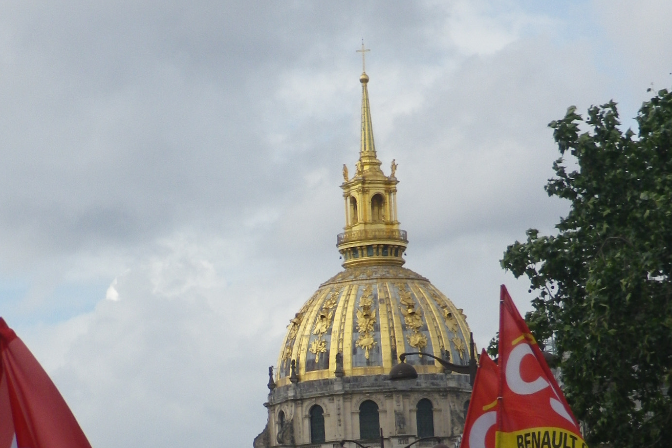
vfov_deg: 6.2
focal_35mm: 221
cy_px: 376
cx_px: 316
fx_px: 4125
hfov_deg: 9.3
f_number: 5.1
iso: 80
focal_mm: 19.1
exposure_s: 1/500
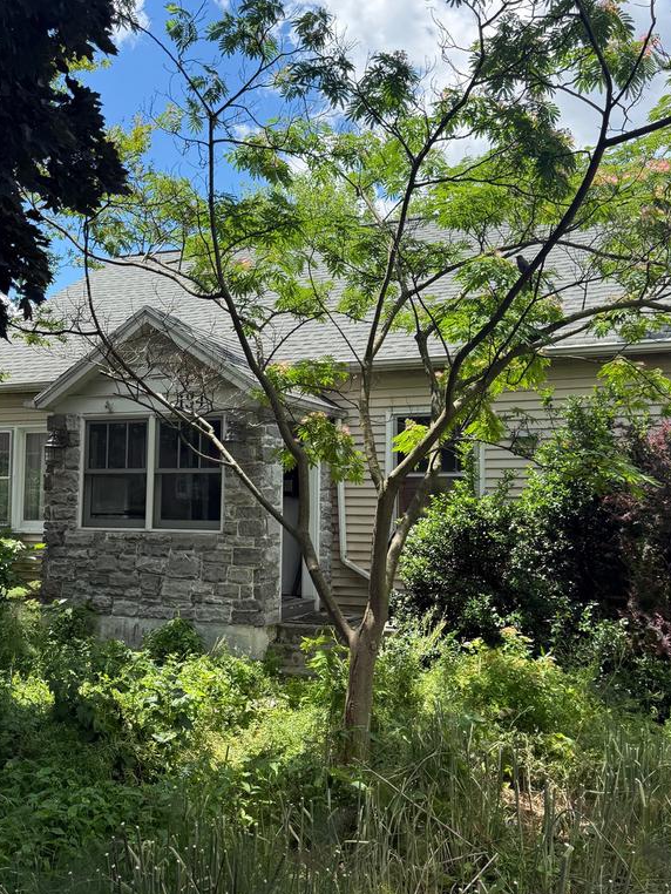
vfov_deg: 53.9
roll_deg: -1.5
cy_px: 445
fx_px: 878
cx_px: 318
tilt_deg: +4.1
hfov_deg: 41.8
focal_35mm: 34
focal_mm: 6.76
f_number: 1.78
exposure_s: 1/2525
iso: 100
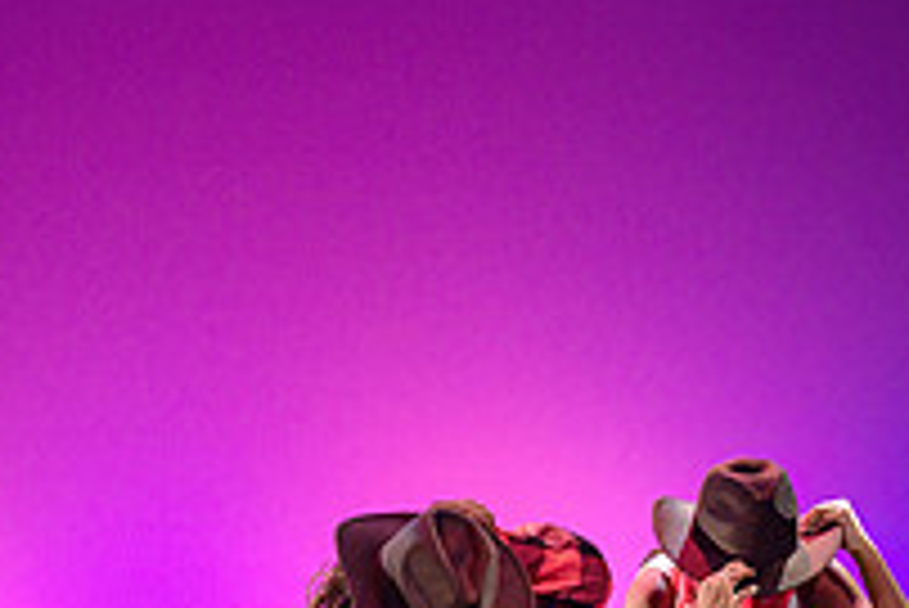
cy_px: 663
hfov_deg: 5.4
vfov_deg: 3.6
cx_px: 692
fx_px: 9602
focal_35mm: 380
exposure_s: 1/250
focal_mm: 112
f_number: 2.8
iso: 1600
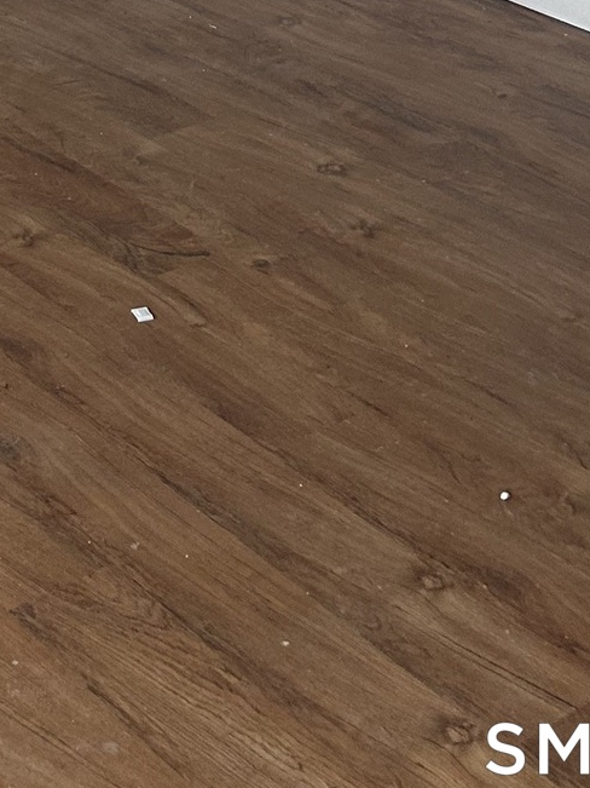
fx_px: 2091
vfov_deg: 17.6
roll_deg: +1.1
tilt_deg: -6.7
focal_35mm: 92
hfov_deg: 15.4
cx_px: -138
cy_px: -592
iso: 125
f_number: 1.5
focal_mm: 5.7
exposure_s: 1/118
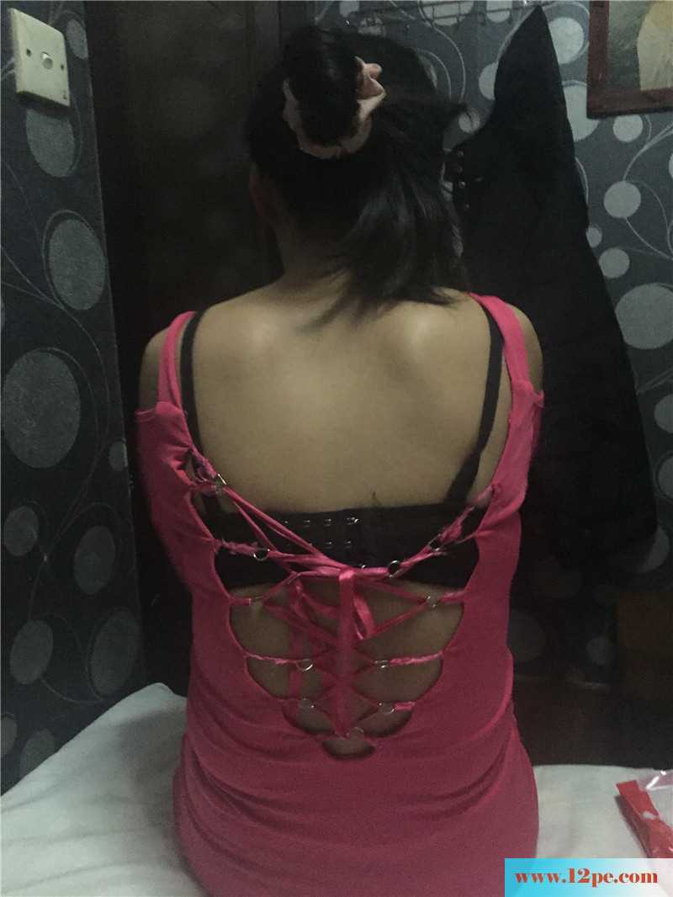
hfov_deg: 48.2
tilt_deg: -12.3
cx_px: 336
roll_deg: +2.0
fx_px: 751
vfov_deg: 61.6
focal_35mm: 29
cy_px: 448
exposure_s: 1/15
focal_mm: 4.15
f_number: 2.2
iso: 1000
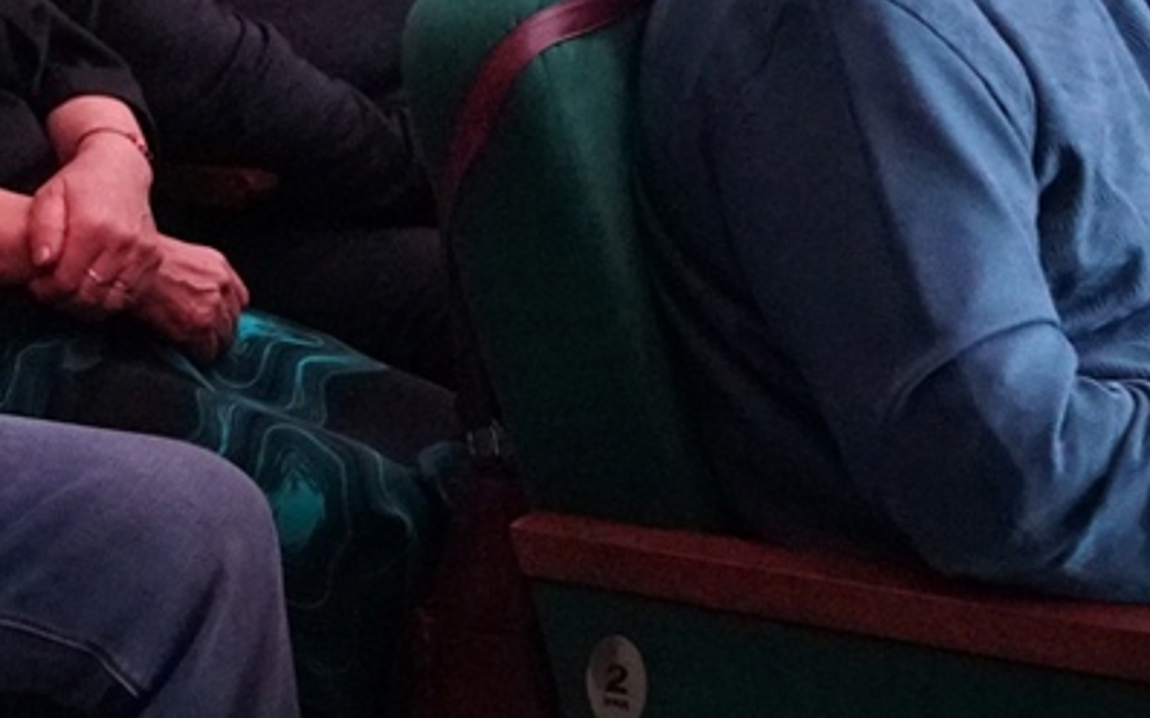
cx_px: 1060
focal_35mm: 52
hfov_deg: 36.2
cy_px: 9
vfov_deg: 23.8
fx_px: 1630
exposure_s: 1/25
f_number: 3.5
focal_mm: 18
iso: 6400
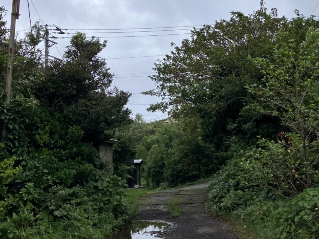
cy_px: 76
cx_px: 145
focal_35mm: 46
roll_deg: +0.4
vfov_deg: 31.2
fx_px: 424
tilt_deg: +12.5
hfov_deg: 41.2
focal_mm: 3.99
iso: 32
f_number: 1.8
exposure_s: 1/1091
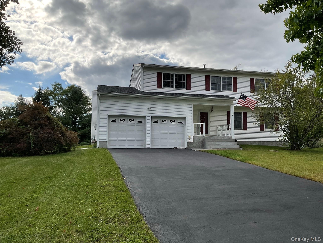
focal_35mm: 29
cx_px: 162
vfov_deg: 48.2
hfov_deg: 61.7
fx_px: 271
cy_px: 122
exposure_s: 1/2320
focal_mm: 3
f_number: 1.8
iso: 16
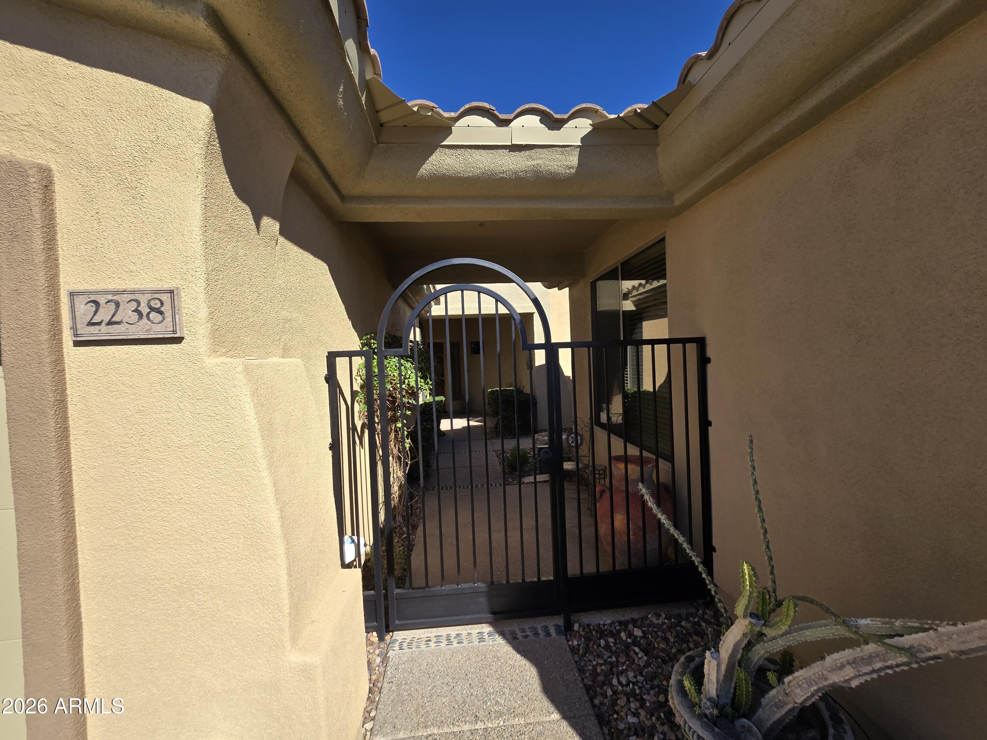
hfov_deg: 106.2
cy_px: 370
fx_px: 371
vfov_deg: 89.9
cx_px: 494
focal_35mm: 13
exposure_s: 1/1695
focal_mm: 2.2
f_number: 2.2
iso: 50
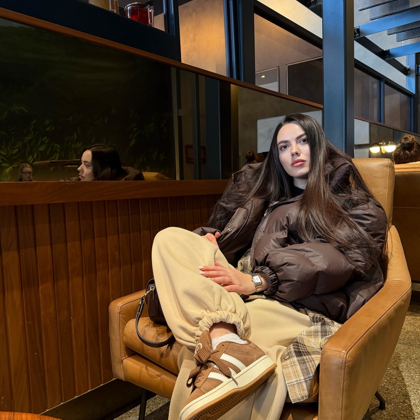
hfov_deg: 55.6
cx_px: 211
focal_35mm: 29
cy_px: 217
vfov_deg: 55.6
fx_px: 398
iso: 250
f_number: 1.78
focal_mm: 6.76
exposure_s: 1/60
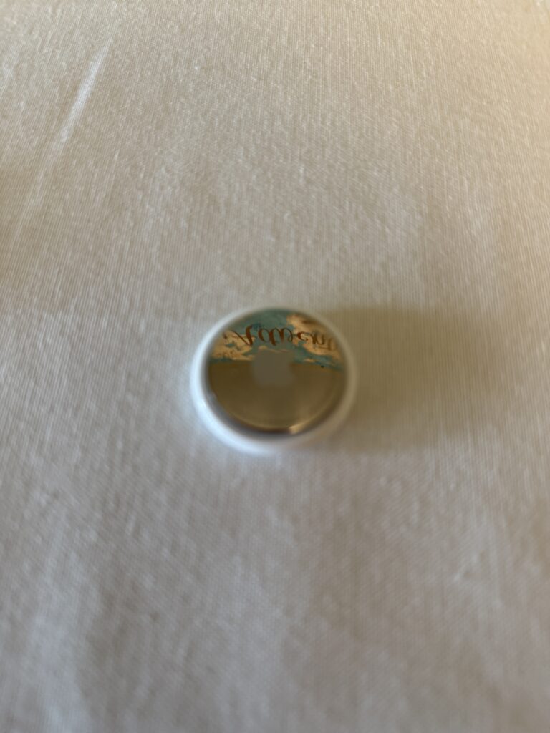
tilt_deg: -65.8
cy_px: 366
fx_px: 508
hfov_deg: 56.8
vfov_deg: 71.6
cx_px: 275
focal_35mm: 24
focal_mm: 6.76
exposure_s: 1/60
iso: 250
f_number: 1.78
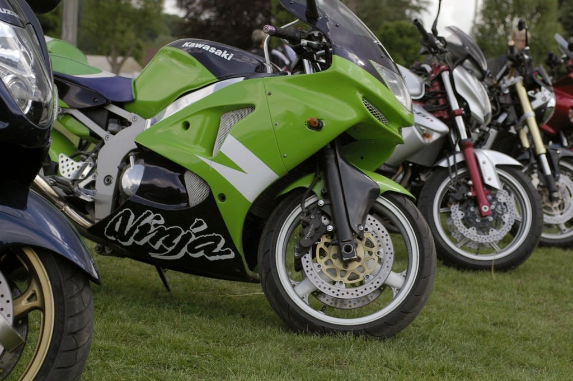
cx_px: 286
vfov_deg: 17.1
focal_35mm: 80
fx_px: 1264
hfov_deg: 25.5
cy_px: 190
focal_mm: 53
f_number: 5
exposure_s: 1/2000
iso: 800
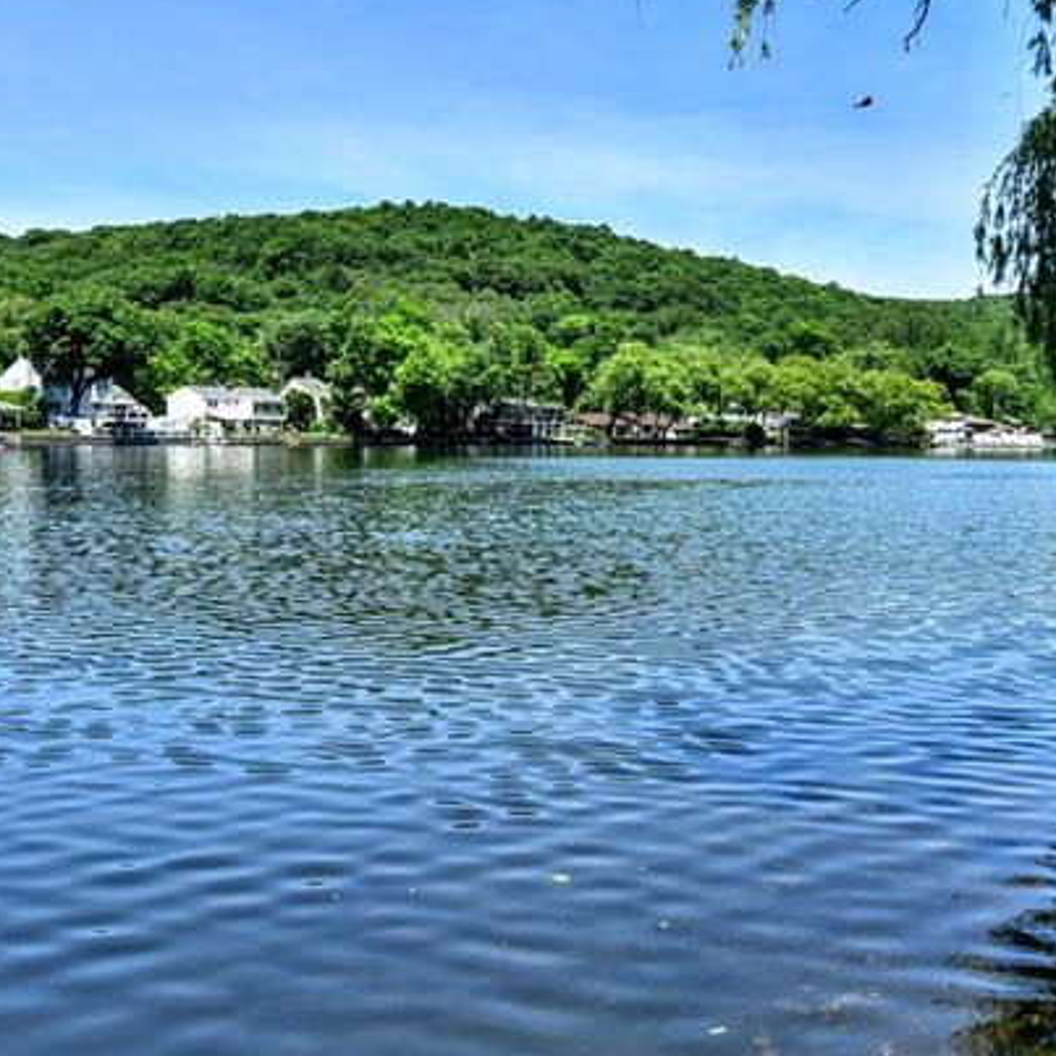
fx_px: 1415
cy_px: 504
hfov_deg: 40.6
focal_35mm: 41
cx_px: 658
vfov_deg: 40.9
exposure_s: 1/4000
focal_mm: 19
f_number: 5.6
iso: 800
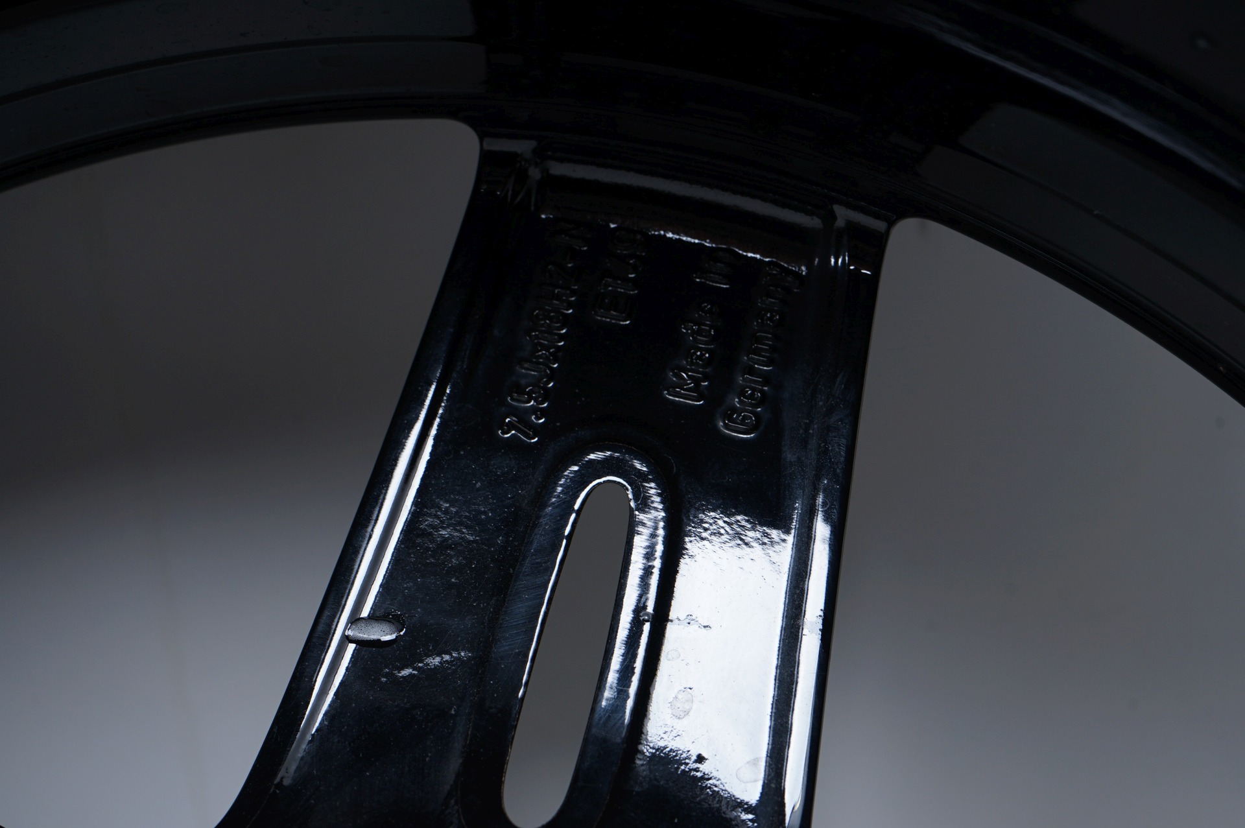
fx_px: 2177
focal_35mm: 63
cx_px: 622
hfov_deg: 31.9
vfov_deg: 21.5
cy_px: 414
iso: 200
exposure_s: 1/100
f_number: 8
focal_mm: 63
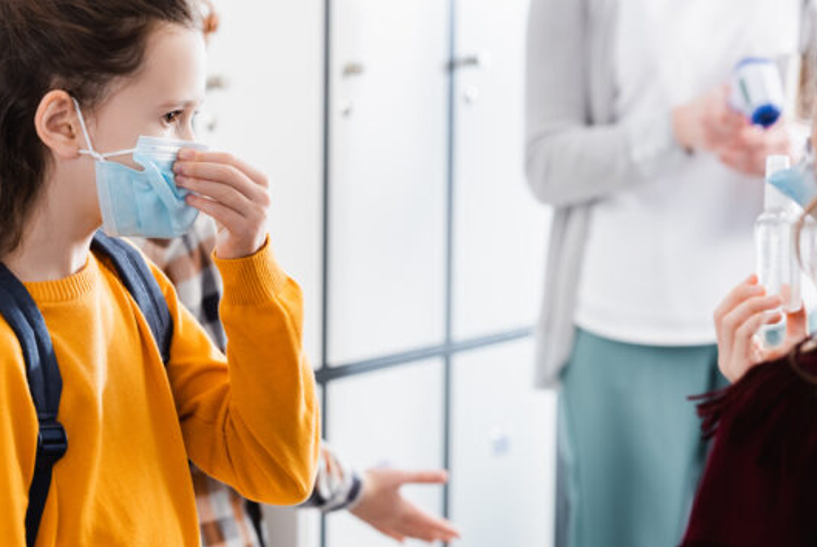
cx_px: 232
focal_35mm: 177
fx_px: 4021
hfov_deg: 11.6
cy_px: 333
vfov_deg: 7.8
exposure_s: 1/200
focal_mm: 122
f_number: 5
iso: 250
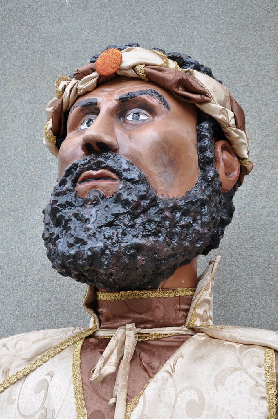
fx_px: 592
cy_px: 210
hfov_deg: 26.4
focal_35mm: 51
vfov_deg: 38.9
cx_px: 139
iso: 200
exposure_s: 1/60
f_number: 8
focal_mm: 34
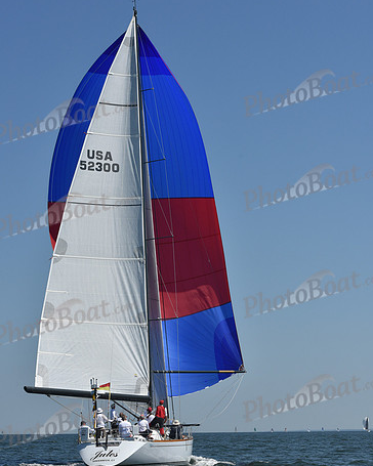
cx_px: 190
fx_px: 1684
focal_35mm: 122
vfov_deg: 15.8
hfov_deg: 12.6
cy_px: 253
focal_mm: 102
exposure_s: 1/1250
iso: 250
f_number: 10
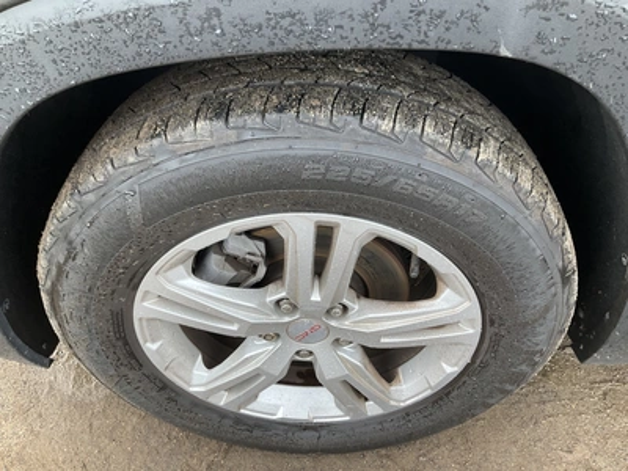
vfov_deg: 48.2
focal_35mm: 29
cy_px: 236
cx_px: 314
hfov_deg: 61.7
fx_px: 526
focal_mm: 3
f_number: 1.8
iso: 16
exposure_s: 1/126
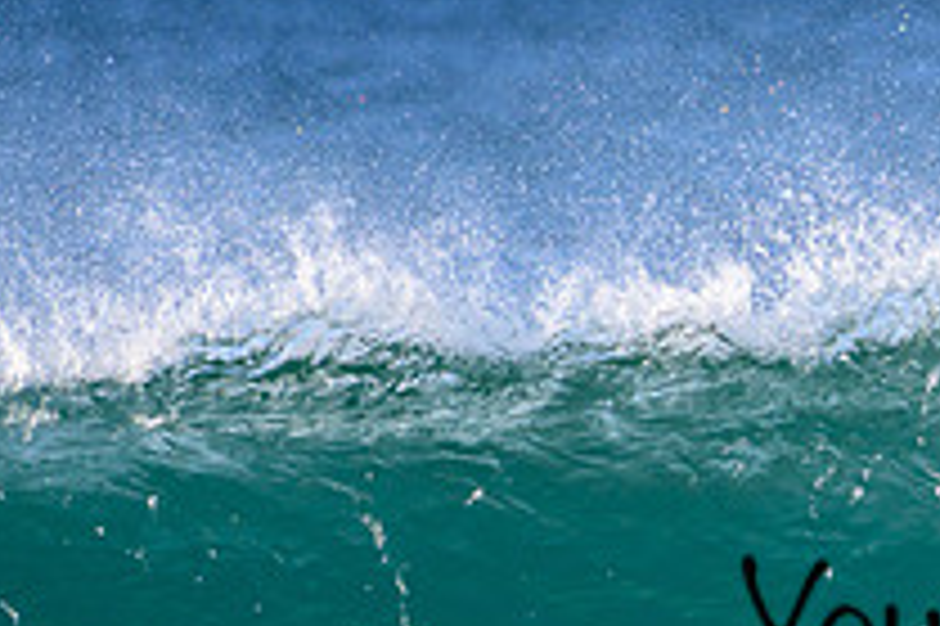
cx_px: 1317
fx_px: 49675
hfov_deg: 1.1
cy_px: 518
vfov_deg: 0.7
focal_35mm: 1904
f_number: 5.6
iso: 320
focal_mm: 500
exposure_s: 1/2000
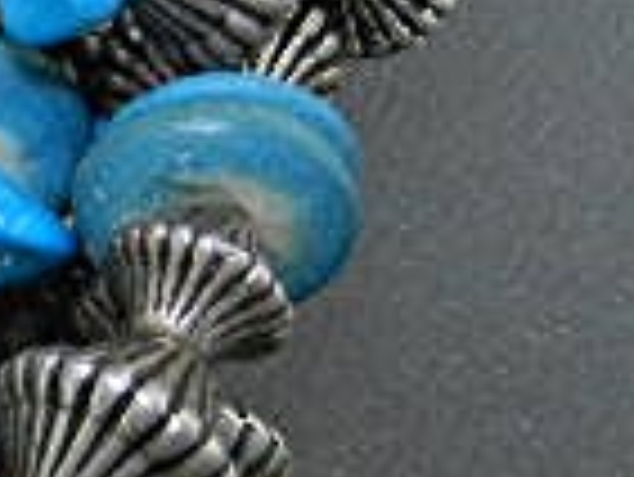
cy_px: 50
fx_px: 2493
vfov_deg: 10.9
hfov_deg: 12.7
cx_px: -643
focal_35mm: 136
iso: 628
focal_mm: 5.4
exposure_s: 1/30
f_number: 7
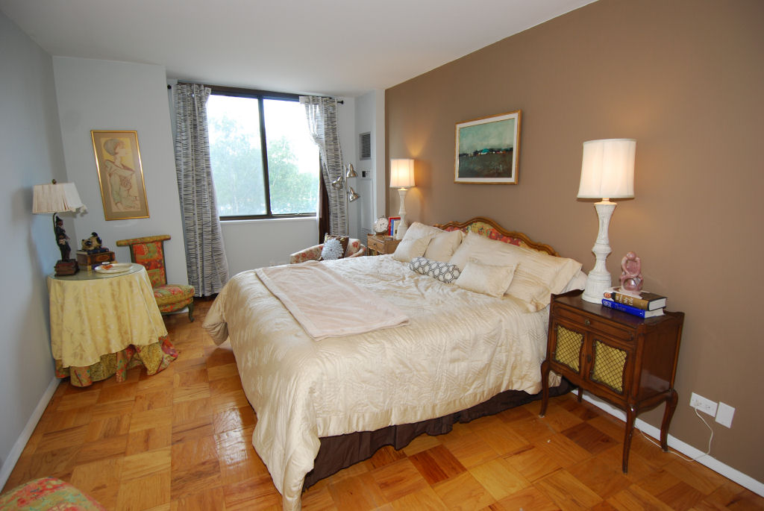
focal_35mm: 18
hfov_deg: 89.9
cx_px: 382
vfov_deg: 67.5
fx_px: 382
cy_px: 256
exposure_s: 1/60
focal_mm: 12
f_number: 4
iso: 200
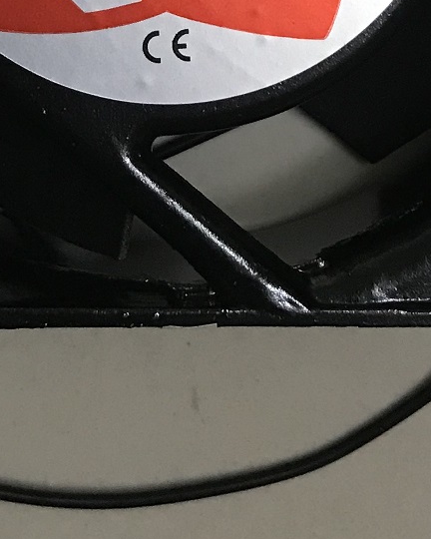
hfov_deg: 15.1
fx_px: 1626
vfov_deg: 17.2
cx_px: 156
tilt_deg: -86.8
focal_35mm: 102
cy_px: -231
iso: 64
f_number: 1.8
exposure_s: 1/17
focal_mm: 3.99
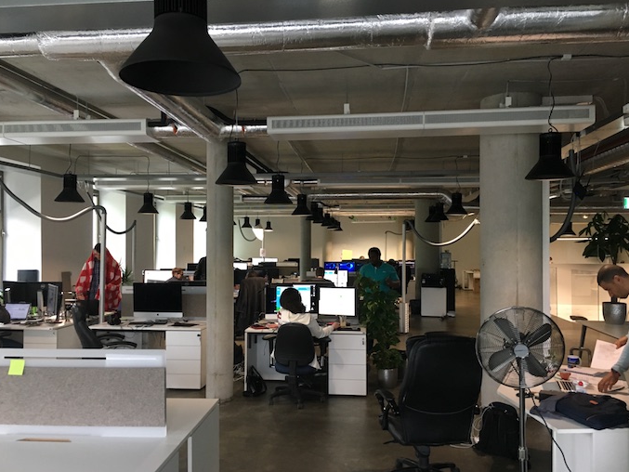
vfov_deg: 46.8
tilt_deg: +0.2
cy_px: 241
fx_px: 545
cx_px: 306
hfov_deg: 59.9
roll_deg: +0.5
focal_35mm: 30
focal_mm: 4.15
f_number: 2.2
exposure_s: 1/33
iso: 160
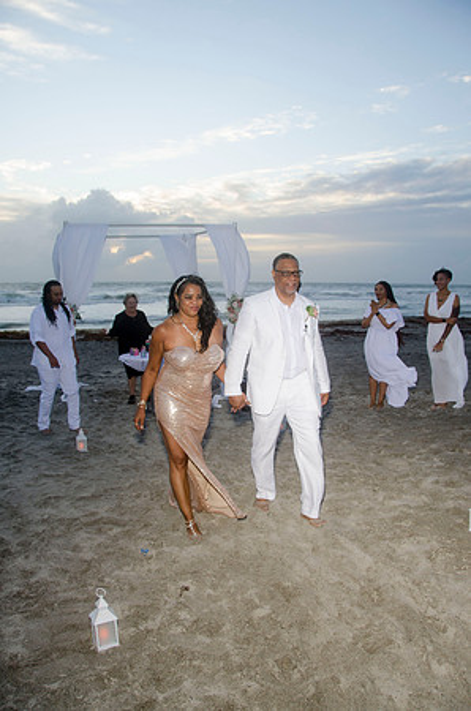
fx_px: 532
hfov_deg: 47.7
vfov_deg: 67.5
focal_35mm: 27
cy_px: 356
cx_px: 236
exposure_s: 1/125
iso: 200
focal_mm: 18
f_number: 5.6
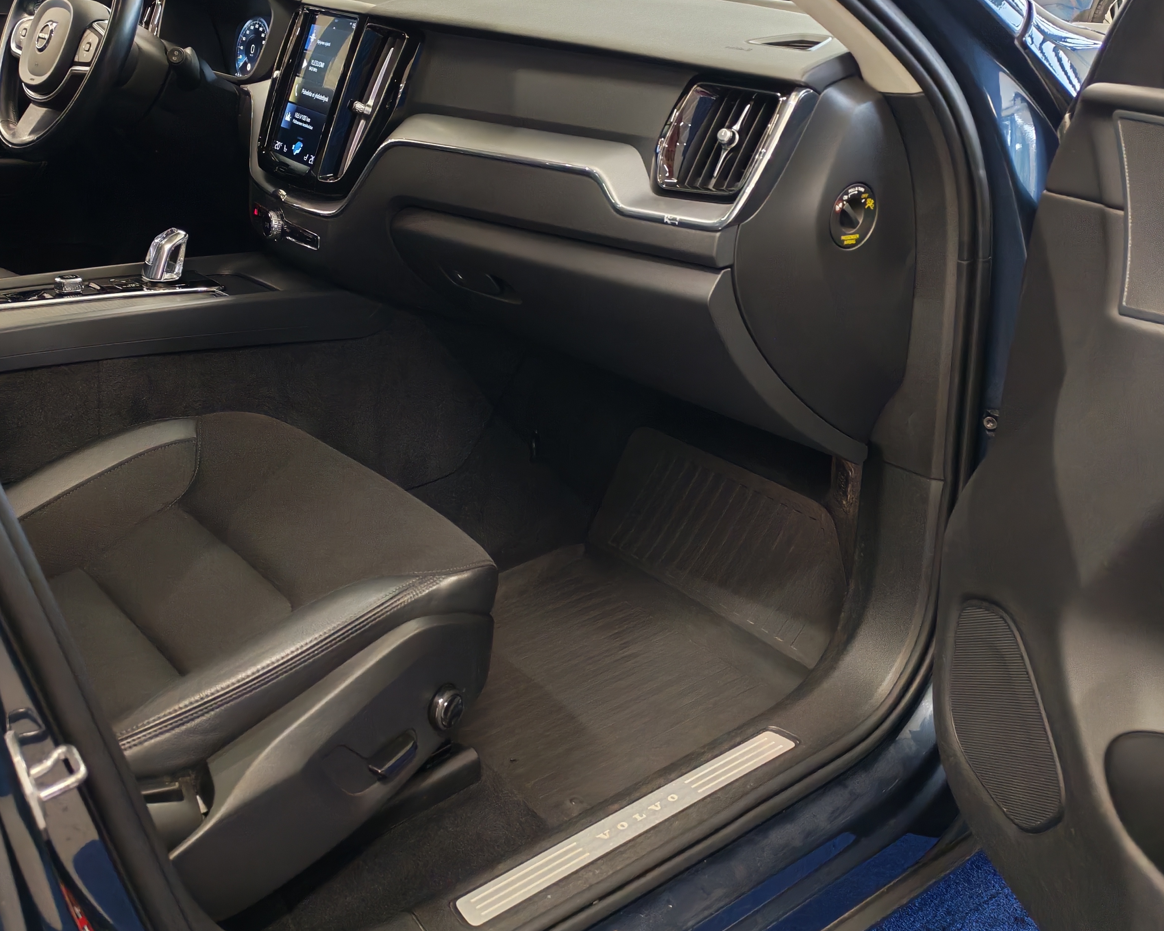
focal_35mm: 39
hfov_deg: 46.7
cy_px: 380
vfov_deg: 38.1
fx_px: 1344
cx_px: 498
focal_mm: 6.12
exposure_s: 1/100
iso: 800
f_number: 1.9
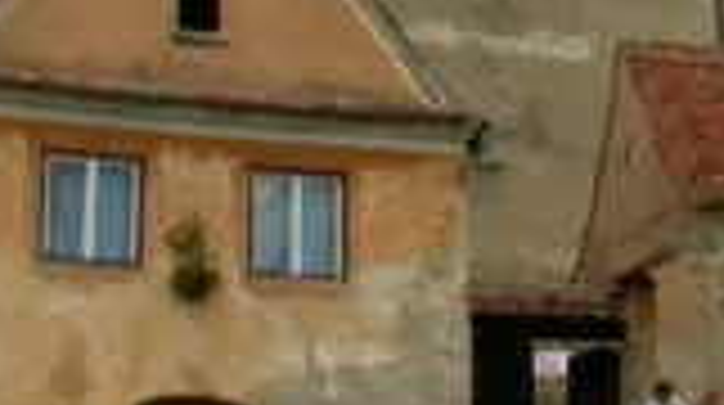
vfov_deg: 7.3
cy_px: -76
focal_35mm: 165
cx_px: 661
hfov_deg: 12.9
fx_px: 3163
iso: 100
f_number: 7.5
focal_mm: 7.85
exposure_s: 1/225
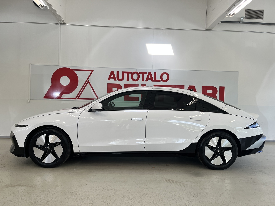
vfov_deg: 53.1
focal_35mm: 26
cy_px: 103
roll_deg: -1.2
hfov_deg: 67.3
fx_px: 207
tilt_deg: -1.2
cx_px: 138
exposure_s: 1/314
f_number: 1.6
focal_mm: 5.1
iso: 50
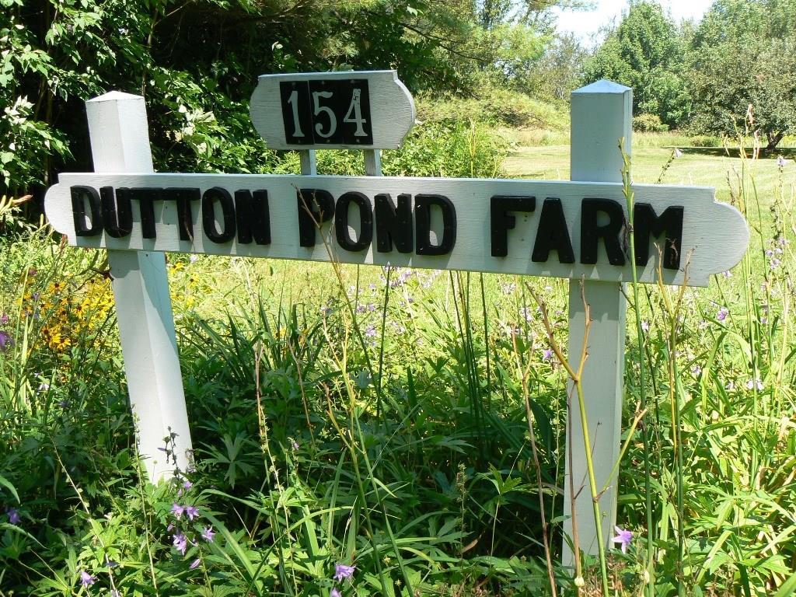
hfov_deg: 51.4
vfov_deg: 39.7
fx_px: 828
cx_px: 398
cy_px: 298
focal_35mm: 36
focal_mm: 6
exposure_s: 1/160
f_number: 5.6
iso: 80
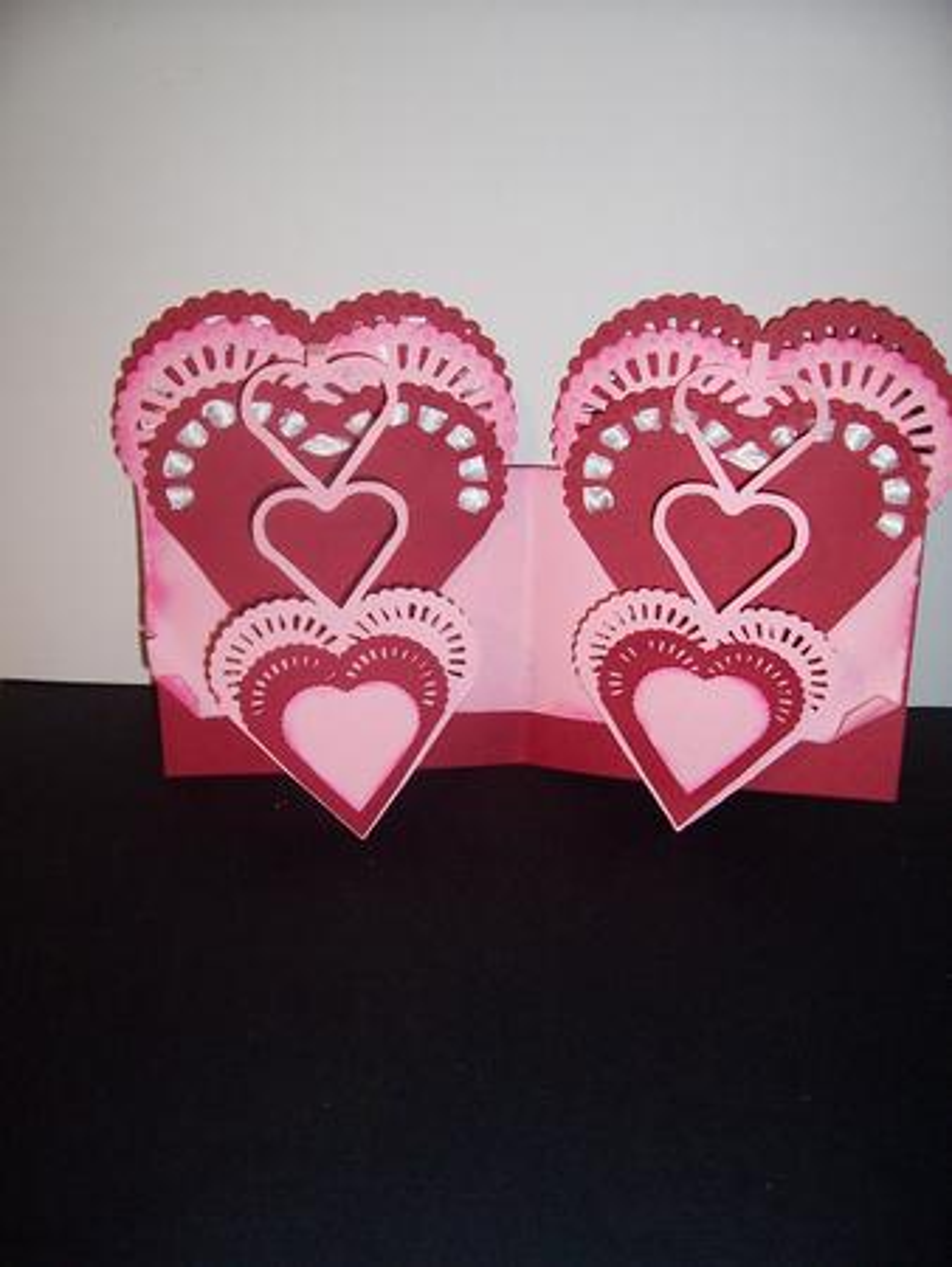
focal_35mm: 34
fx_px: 1246
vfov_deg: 53.9
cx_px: 476
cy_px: 634
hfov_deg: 41.8
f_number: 2.7
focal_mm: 5.6
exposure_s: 1/60
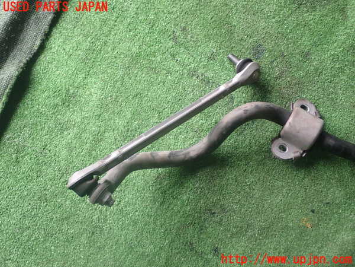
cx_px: 178
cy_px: 134
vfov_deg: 30.9
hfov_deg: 40.4
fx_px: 482
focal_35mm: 47
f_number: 3.1
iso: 200
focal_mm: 8.4
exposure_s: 1/80
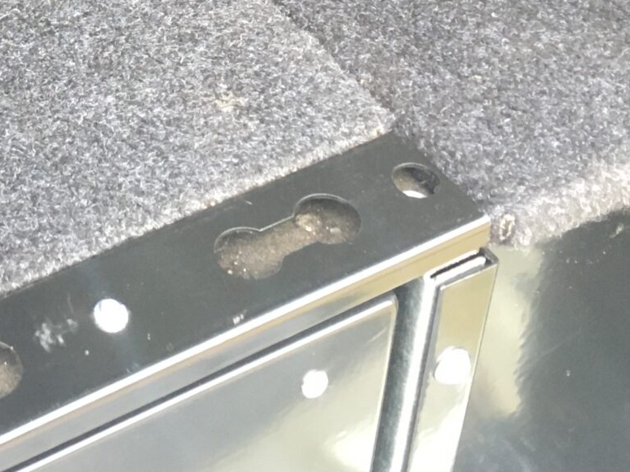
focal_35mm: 96
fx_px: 1747
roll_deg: +0.9
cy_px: -264
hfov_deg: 19.4
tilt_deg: -31.8
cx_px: -102
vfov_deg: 14.3
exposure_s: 1/33
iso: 125
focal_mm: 4.15
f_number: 2.2
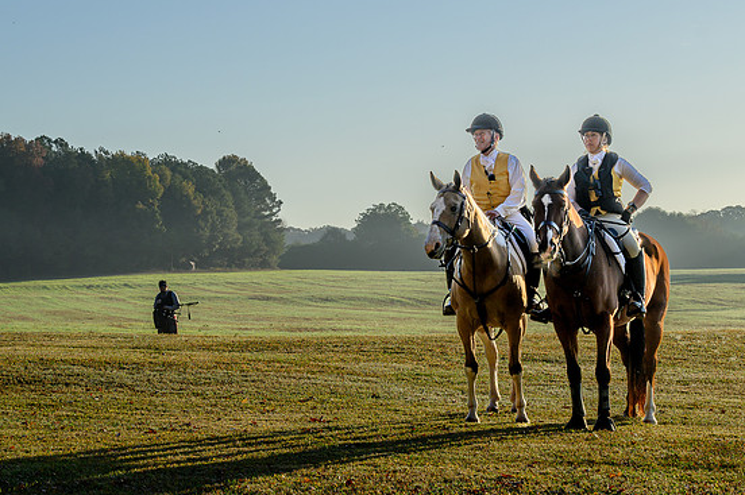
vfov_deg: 14.5
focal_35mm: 94
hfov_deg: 21.7
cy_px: 240
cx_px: 387
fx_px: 1944
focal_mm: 50
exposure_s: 1/500
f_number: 8
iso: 200
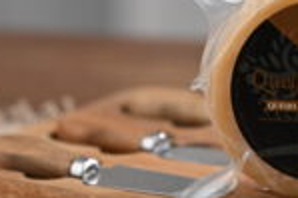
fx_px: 3754
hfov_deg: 4.5
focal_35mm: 454
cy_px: 37
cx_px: 438
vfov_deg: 3.0
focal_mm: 135
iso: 250
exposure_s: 1/100
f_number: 2.8
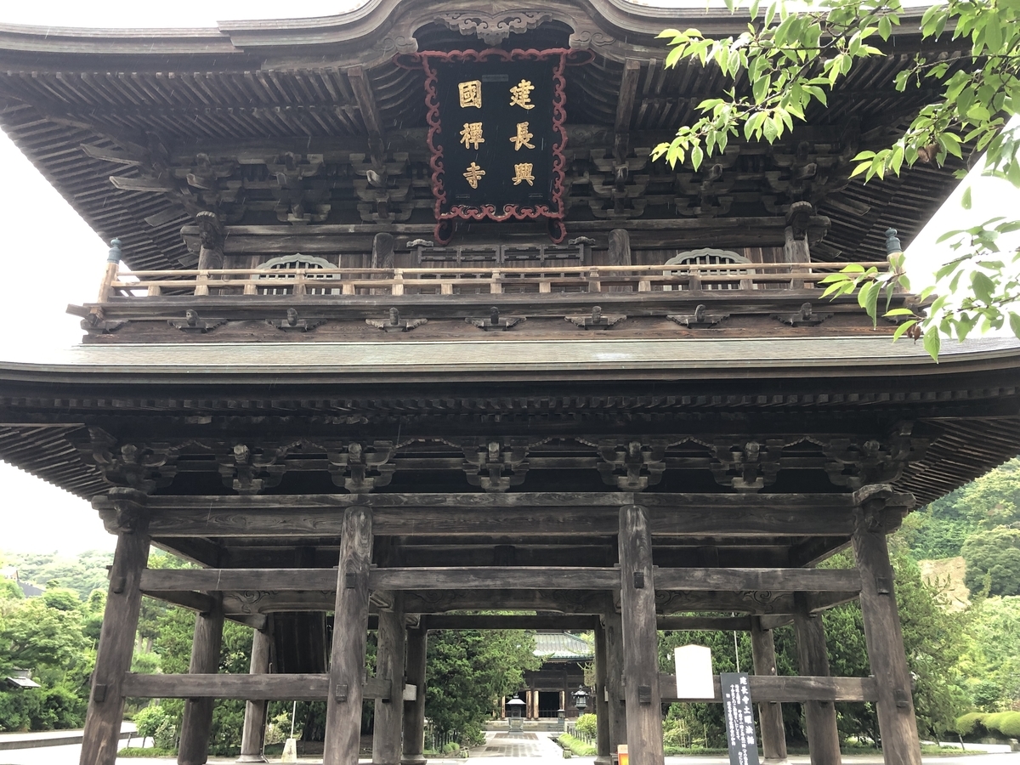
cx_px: 510
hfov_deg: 63.4
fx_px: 825
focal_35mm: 28
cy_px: 382
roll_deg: -1.5
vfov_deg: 49.7
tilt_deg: +22.4
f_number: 1.8
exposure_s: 1/30
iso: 32
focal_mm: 3.99
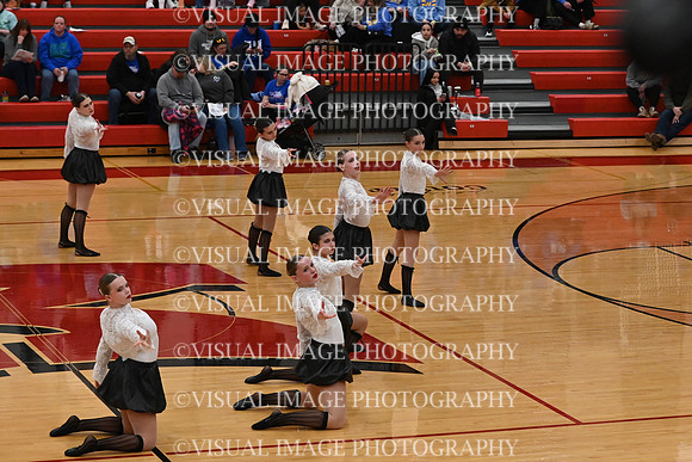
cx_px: 346
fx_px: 2019
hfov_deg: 19.5
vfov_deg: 13.0
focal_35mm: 105
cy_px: 231
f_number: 4
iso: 5000
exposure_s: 1/400
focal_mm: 70
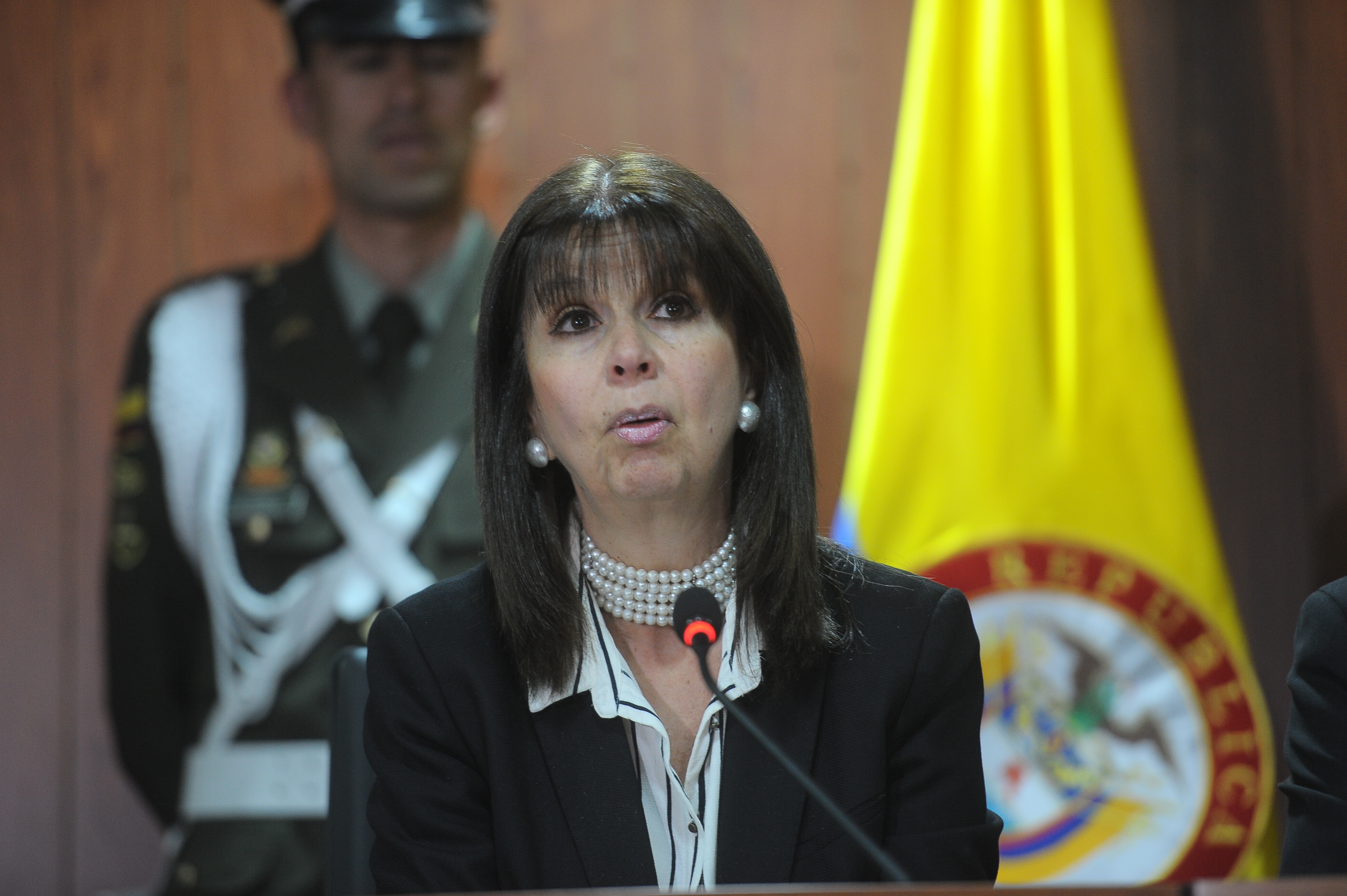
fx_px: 7553
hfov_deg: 10.2
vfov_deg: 6.8
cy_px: 447
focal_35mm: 202
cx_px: 673
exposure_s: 1/125
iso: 1600
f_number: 2.8
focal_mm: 200
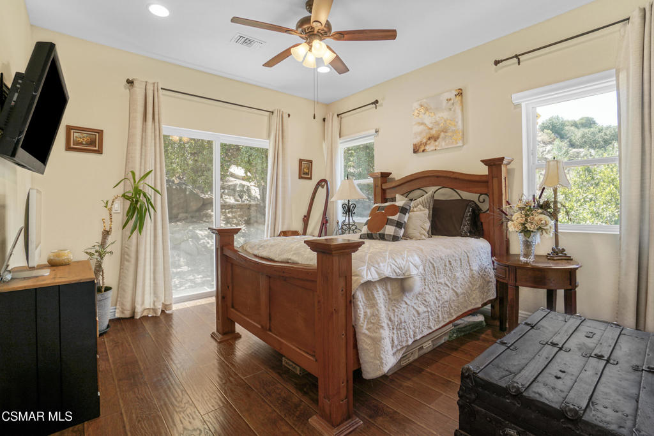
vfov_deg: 77.3
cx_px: 327
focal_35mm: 15
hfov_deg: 100.4
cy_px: 218
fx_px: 273
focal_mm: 10
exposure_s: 1/30
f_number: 4
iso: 100
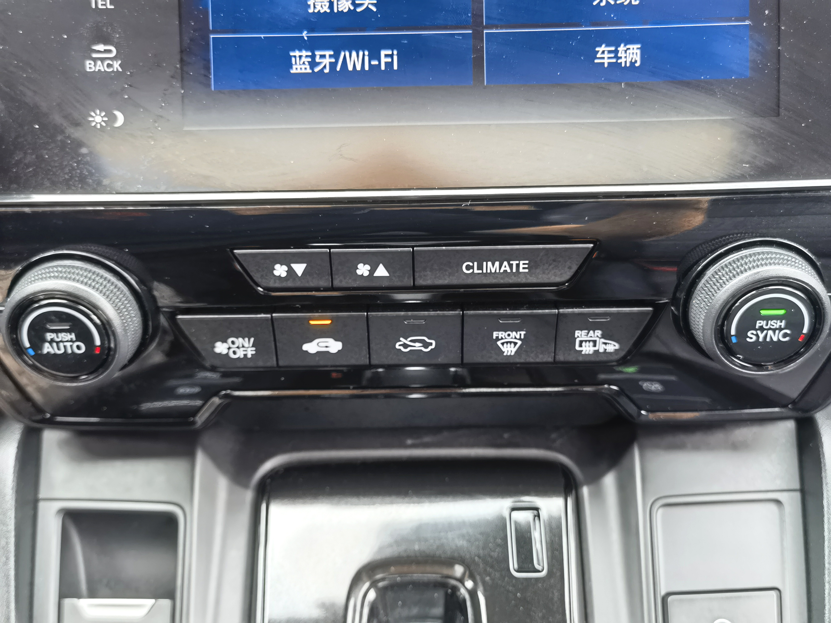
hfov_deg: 52.6
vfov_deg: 40.7
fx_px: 840
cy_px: 312
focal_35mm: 35
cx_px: 416
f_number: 1.9
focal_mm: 6.67
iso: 160
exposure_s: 1/100
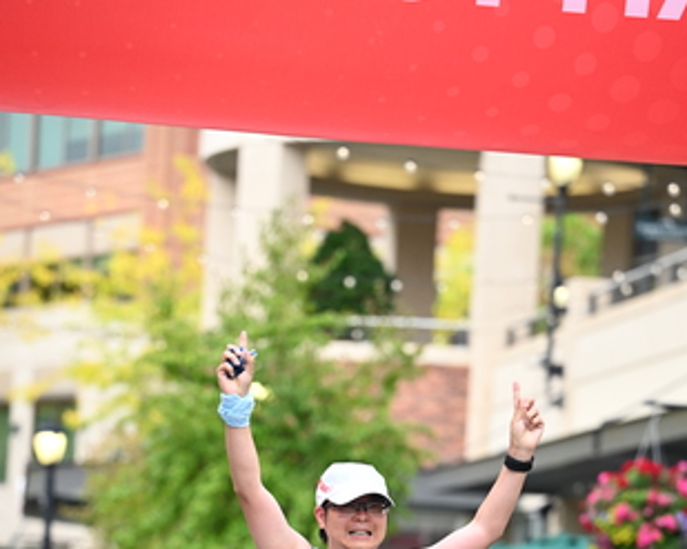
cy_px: 593
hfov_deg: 10.5
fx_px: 3740
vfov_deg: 8.3
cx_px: 372
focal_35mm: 184
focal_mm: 110
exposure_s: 1/1600
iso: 1000
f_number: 2.8
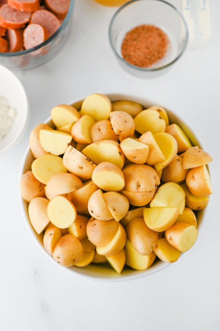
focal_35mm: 50
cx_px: 110
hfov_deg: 26.9
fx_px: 459
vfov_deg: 39.6
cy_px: 166
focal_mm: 50
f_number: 4
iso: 140
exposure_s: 1/125
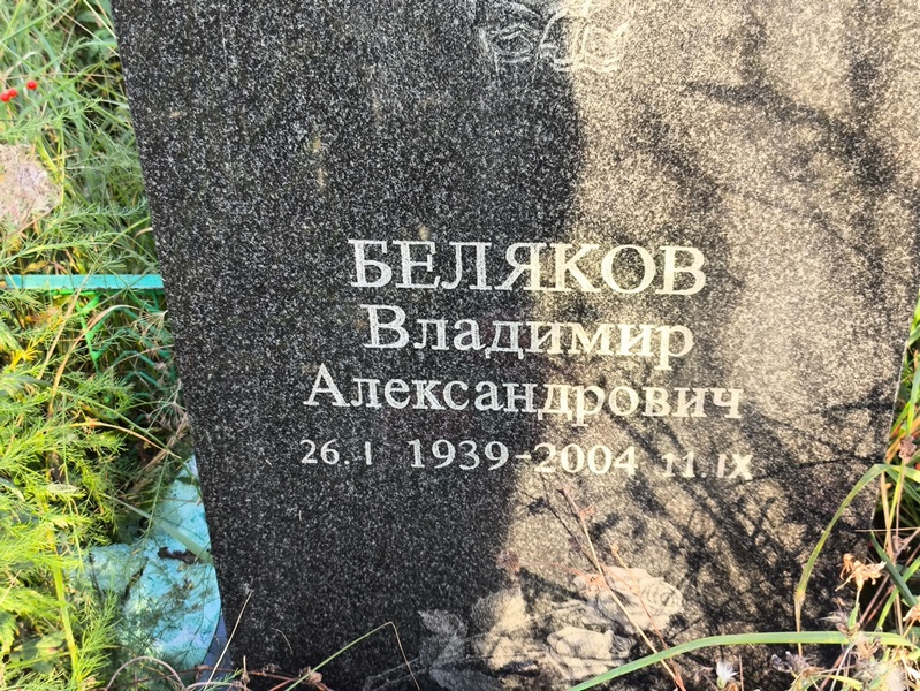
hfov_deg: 38.2
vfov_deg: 29.1
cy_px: 346
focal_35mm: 50
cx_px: 460
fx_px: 1329
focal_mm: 4.71
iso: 64
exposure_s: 1/120
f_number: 1.7
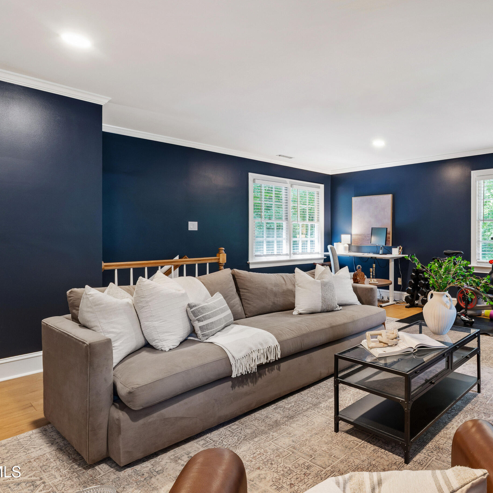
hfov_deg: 66.3
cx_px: 386
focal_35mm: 21
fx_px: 338
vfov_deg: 72.0
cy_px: 226
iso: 100
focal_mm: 10
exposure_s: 2
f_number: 8
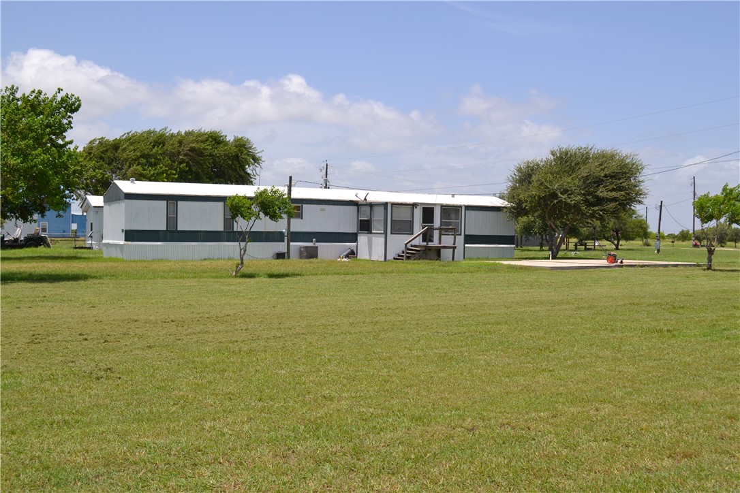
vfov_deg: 34.2
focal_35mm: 39
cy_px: 246
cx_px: 370
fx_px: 802
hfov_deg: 49.6
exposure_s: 1/250
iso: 100
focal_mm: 26
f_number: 8
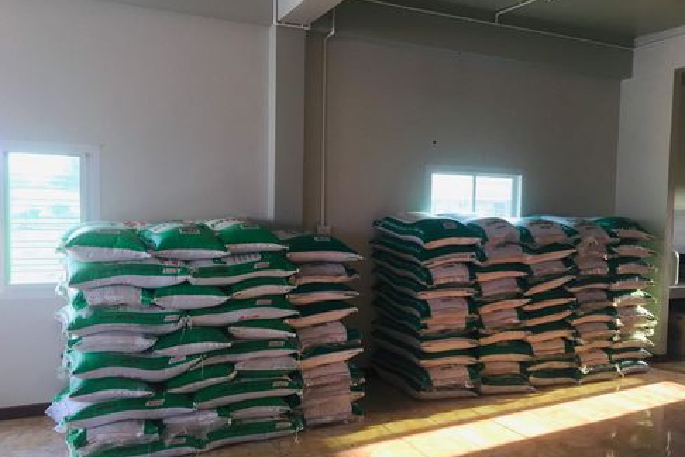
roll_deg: -2.4
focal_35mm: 31
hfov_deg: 60.3
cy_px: 246
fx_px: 590
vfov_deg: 42.3
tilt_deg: -2.2
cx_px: 340
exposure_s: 1/33
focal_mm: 4.15
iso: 50
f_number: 2.2
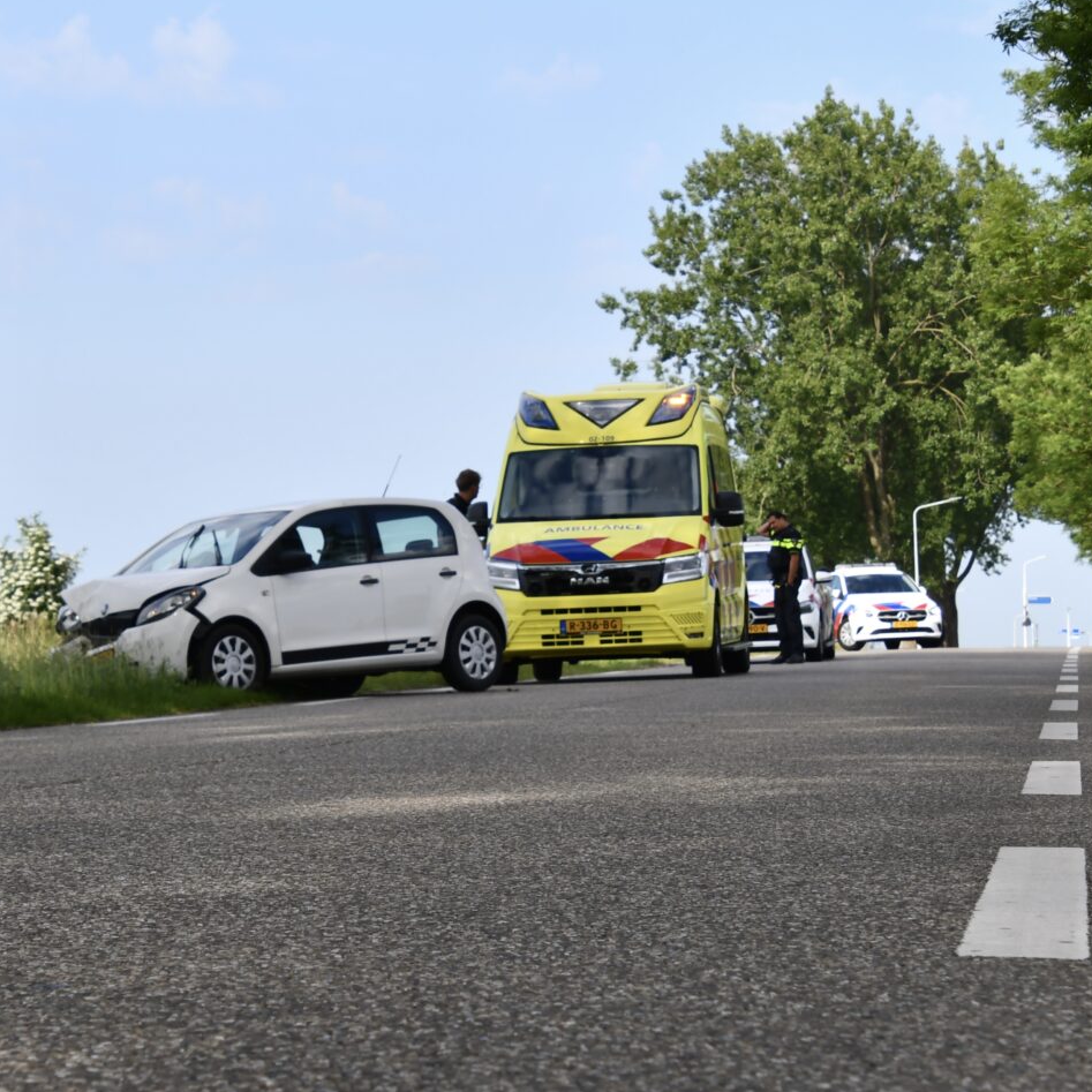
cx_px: 601
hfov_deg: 16.0
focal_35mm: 109
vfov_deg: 16.0
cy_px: 611
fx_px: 3890
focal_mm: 50
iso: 140
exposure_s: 1/250
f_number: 8
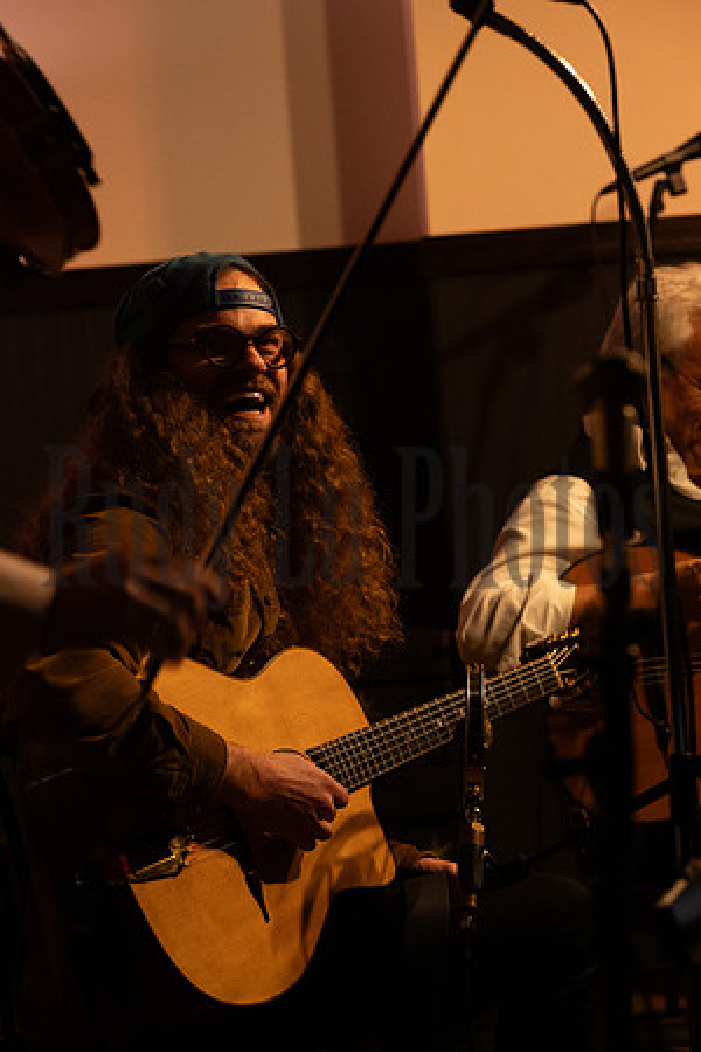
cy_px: 526
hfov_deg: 11.4
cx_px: 350
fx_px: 3505
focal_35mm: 120
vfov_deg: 17.1
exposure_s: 1/100
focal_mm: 120
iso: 6400
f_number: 5.6
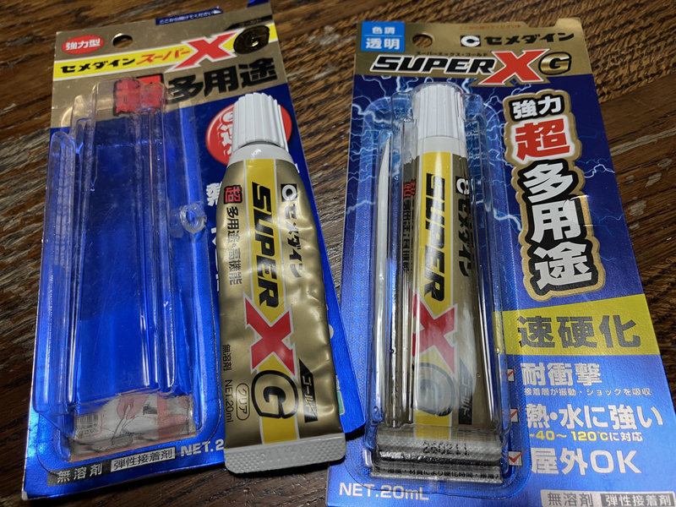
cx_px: 338
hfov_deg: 63.4
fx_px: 547
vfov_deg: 49.7
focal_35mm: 28
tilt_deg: -59.2
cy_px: 254
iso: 50
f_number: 1.8
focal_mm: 3.99
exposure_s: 1/60
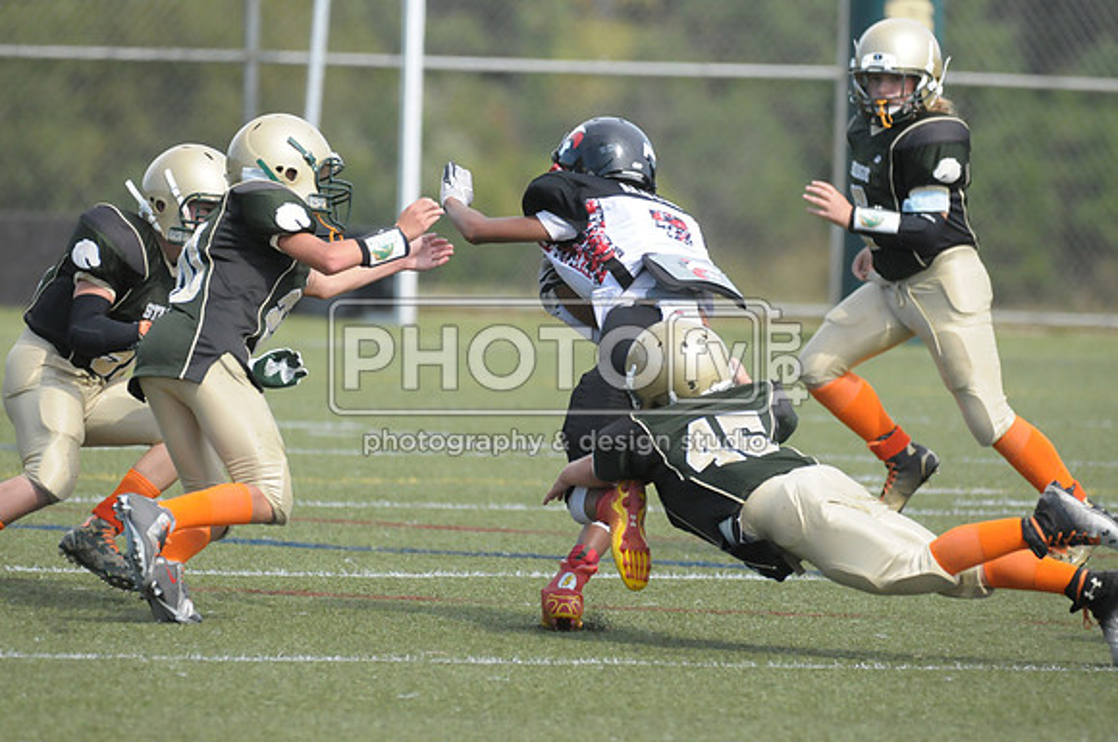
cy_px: 371
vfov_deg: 3.3
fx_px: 13025
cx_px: 559
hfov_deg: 4.9
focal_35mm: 420
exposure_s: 1/6400
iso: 1600
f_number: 4
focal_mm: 280
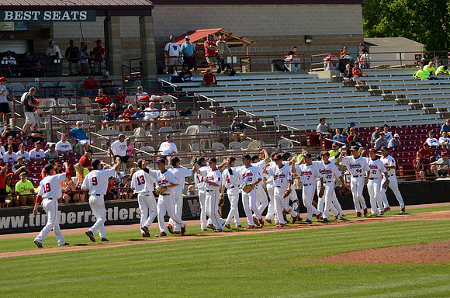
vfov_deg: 9.6
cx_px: 225
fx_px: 1777
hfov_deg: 14.4
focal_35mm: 142
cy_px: 149
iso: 1250
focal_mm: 95
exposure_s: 1/8000
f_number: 4.5
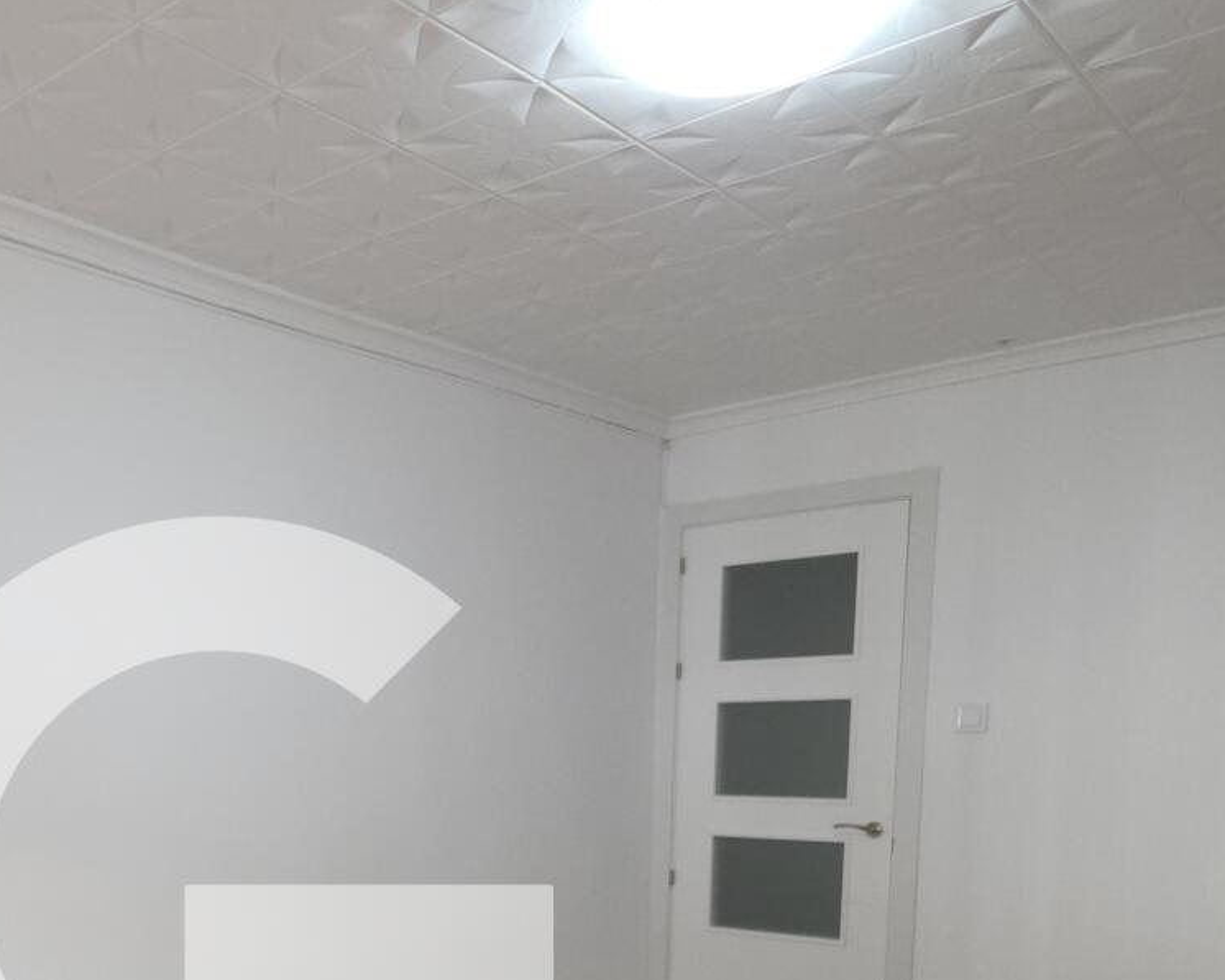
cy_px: 883
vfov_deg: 40.1
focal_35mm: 34
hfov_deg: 49.0
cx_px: 202
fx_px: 1233
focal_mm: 2.2
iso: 100
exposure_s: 1/50
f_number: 1.9
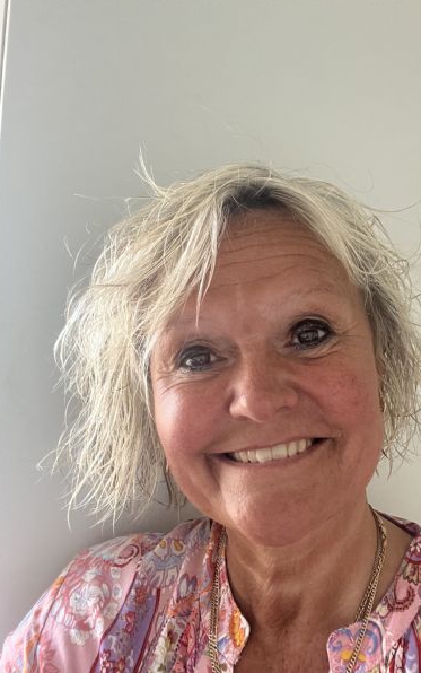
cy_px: 335
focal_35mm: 32
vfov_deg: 59.6
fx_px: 587
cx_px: 248
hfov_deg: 39.3
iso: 250
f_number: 2.2
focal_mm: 2.71
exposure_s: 1/60
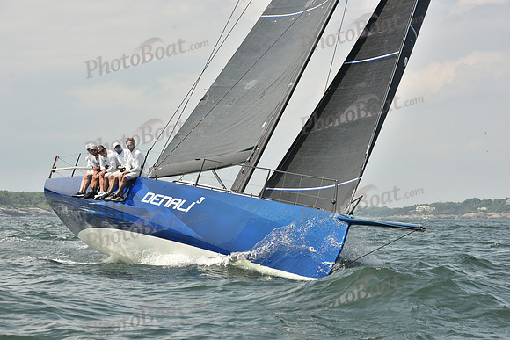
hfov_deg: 20.8
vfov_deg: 14.0
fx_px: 1389
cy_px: 170
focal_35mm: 98
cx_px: 255
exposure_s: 1/800
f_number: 9
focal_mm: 98
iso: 250
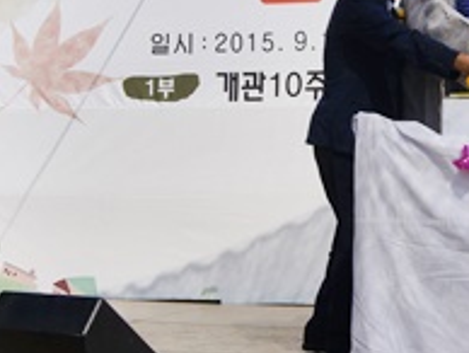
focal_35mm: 89
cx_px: 409
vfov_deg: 16.6
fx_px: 1207
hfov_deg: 21.6
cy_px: 111
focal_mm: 24
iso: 100
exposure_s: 1/200
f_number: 13
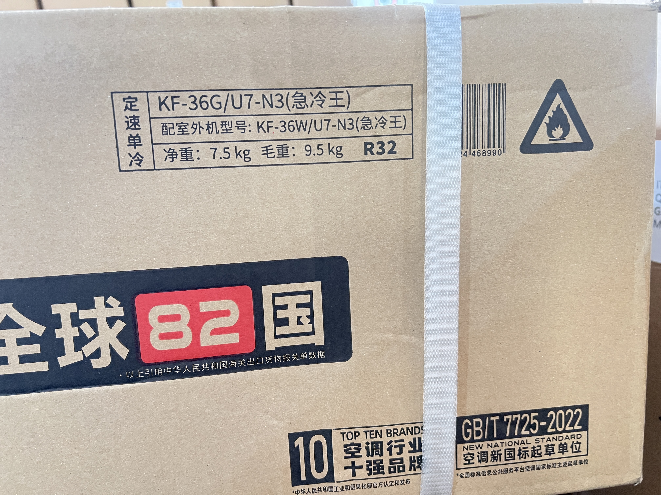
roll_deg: +4.6
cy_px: 248
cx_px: 330
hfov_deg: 67.3
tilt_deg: -11.7
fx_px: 496
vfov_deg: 53.1
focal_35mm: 26
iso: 400
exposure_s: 1/33
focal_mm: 5.7
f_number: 1.5
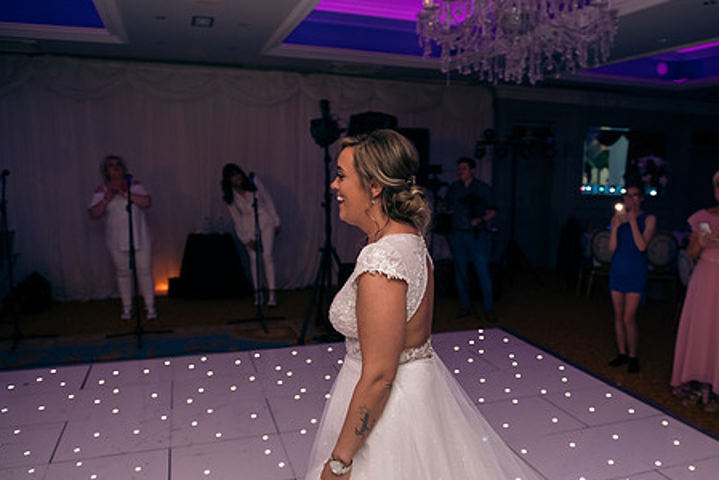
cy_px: 294
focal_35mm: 31
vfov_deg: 42.1
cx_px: 447
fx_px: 620
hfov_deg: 59.5
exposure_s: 1/160
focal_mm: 24
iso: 800
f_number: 3.5
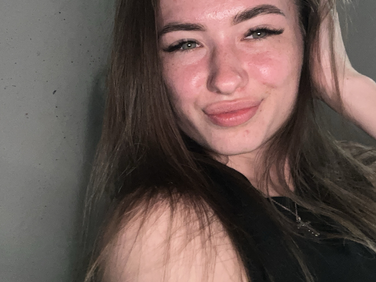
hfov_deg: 52.6
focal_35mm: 35
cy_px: 97
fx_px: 380
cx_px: 190
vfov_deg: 40.3
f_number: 1.9
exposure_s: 1/25
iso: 250
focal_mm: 2.69
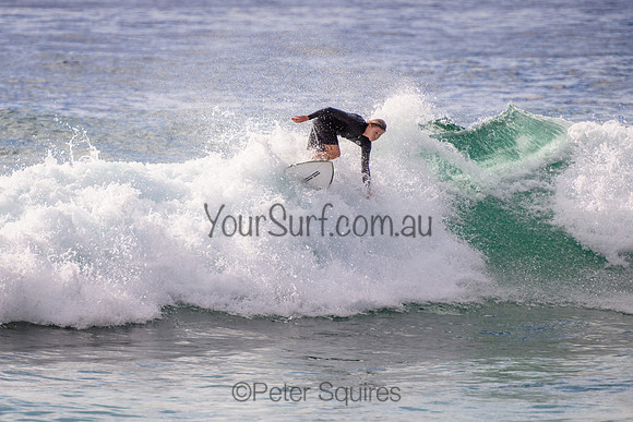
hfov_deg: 3.7
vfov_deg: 2.5
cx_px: 201
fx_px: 9676
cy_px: 202
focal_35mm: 550
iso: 160
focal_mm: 400
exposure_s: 1/2000
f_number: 5.6
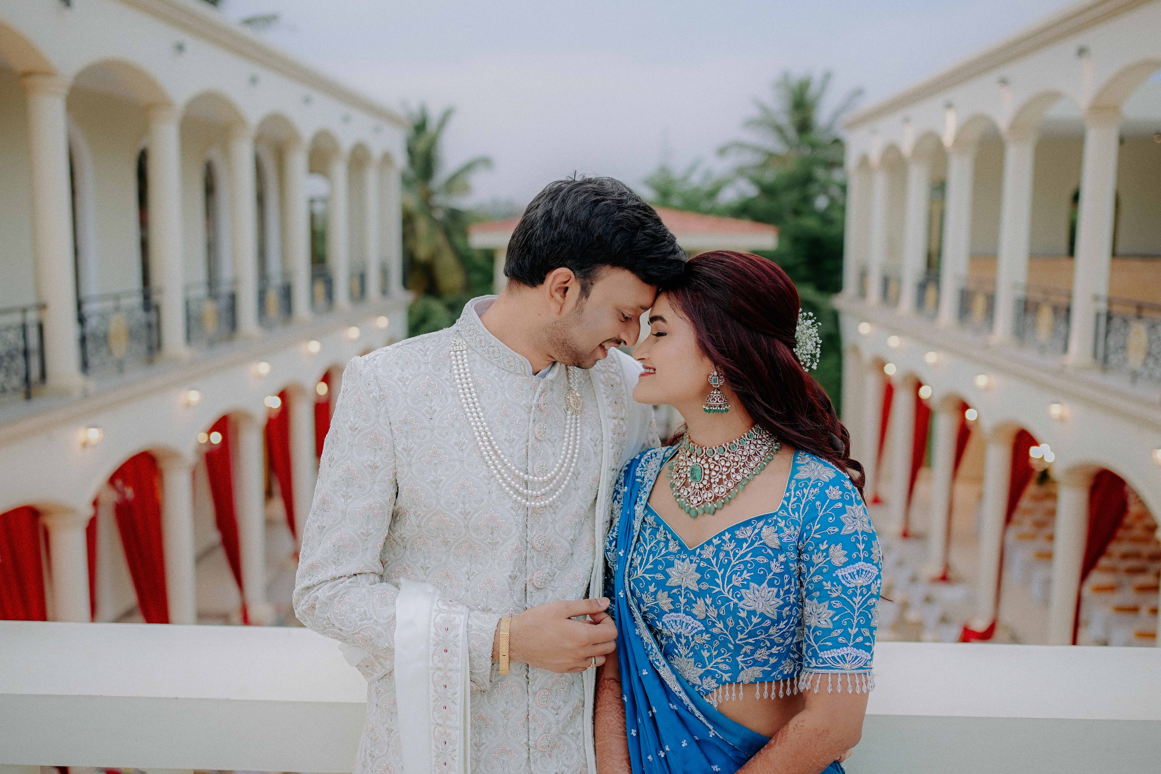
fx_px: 1129
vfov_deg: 37.9
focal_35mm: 35
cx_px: 580
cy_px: 387
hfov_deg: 54.4
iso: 400
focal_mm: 35
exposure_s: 1/320
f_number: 2.2
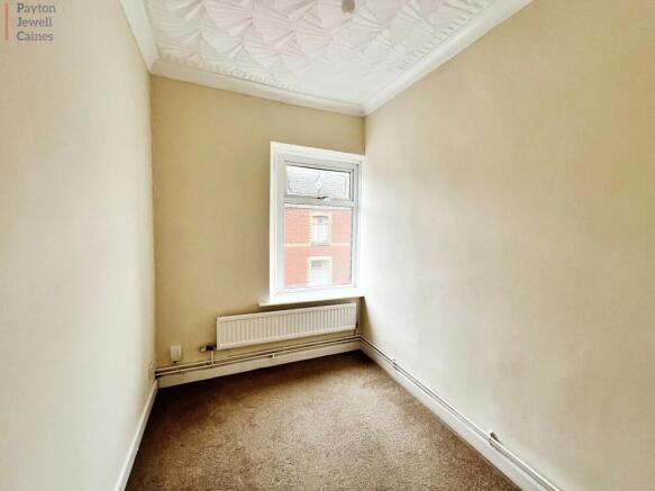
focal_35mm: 13
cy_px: 246
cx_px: 328
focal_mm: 1.57
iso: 50
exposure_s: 1/99
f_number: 1.8
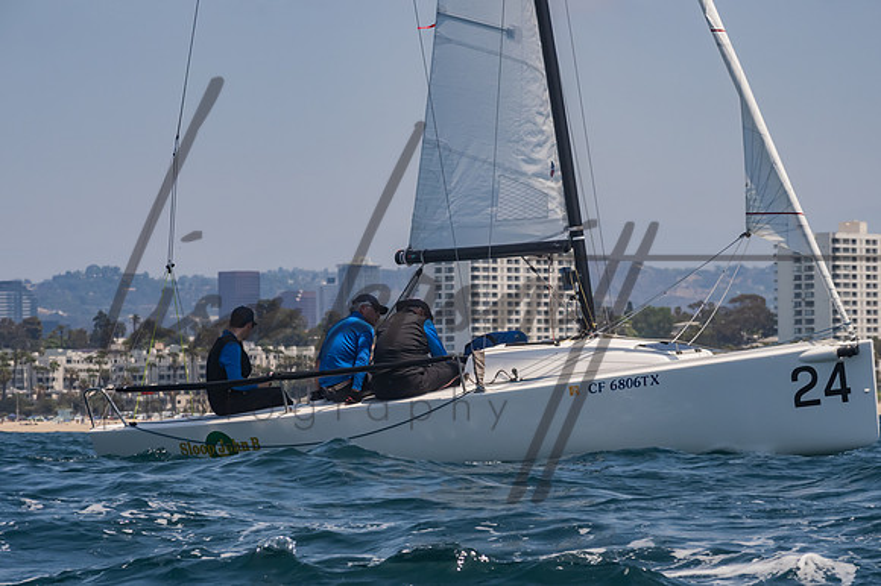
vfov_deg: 5.2
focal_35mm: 262
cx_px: 440
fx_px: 6408
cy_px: 293
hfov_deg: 7.9
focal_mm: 175
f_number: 14
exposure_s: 1/1000
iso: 640
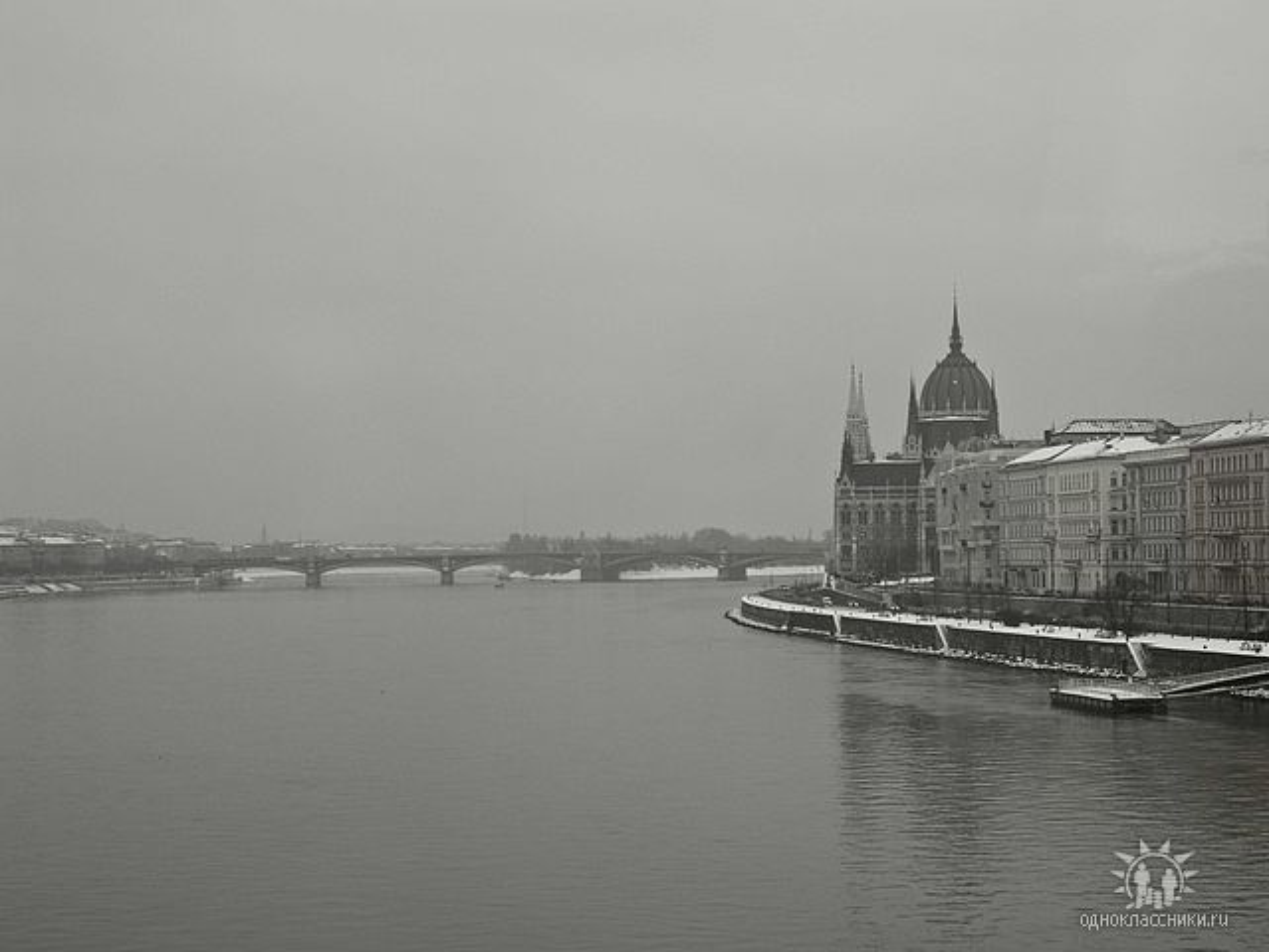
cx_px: 634
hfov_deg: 27.8
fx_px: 2566
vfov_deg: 21.0
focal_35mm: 70
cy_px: 476
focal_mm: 15
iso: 64
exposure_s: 1/80
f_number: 4.4
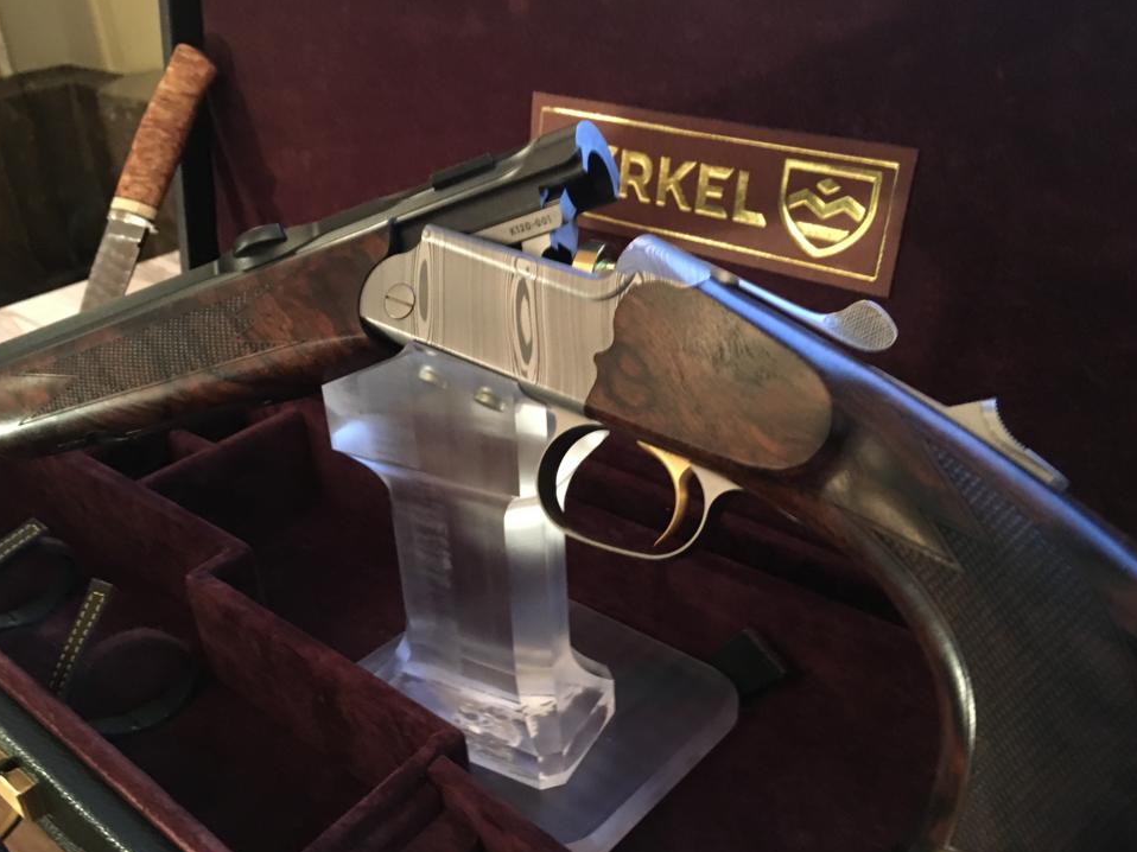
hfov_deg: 58.3
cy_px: 451
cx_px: 540
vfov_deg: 45.4
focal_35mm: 31
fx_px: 1018
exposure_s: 1/17
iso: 400
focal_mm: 4.15
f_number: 2.2
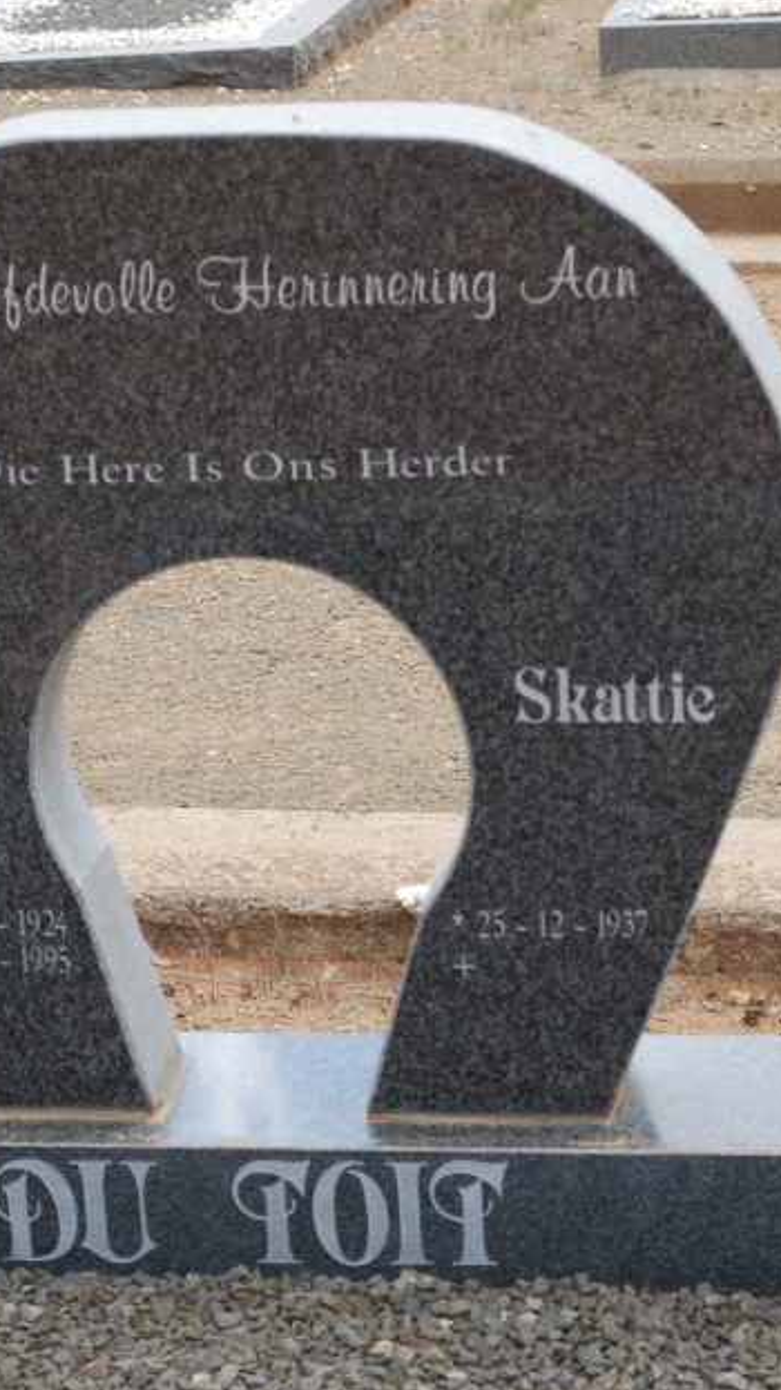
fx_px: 4385
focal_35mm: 119
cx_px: 292
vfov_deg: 18.0
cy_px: 746
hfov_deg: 10.2
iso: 100
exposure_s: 1/160
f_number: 6.3
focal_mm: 46
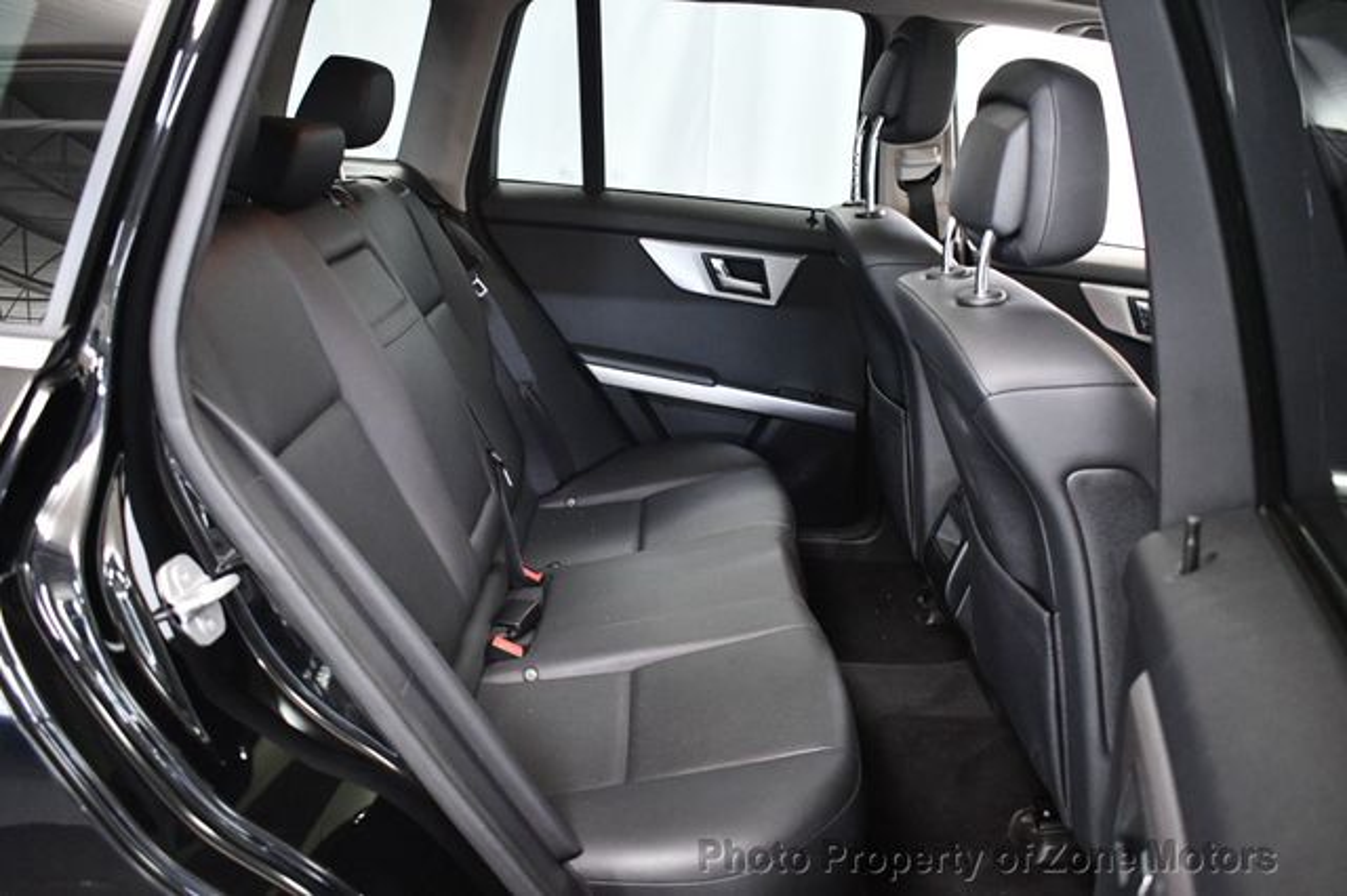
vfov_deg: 43.6
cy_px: 448
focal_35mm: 30
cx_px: 674
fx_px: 1122
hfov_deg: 62.0
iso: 5000
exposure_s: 1/60
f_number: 3.8
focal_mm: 20
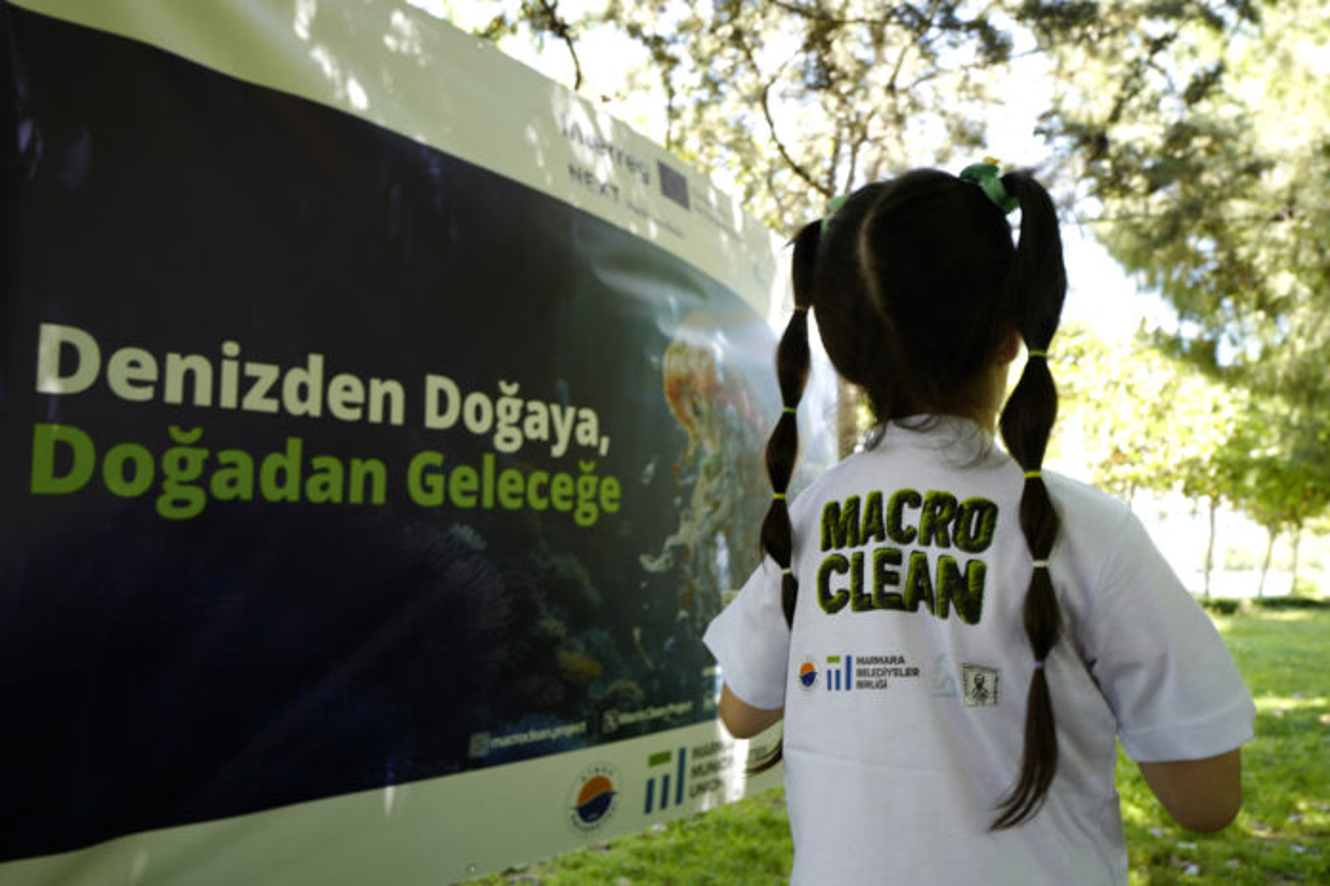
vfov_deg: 46.4
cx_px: 665
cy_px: 443
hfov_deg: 65.5
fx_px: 1034
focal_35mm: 28
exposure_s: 1/50
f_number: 5
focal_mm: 28
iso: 200
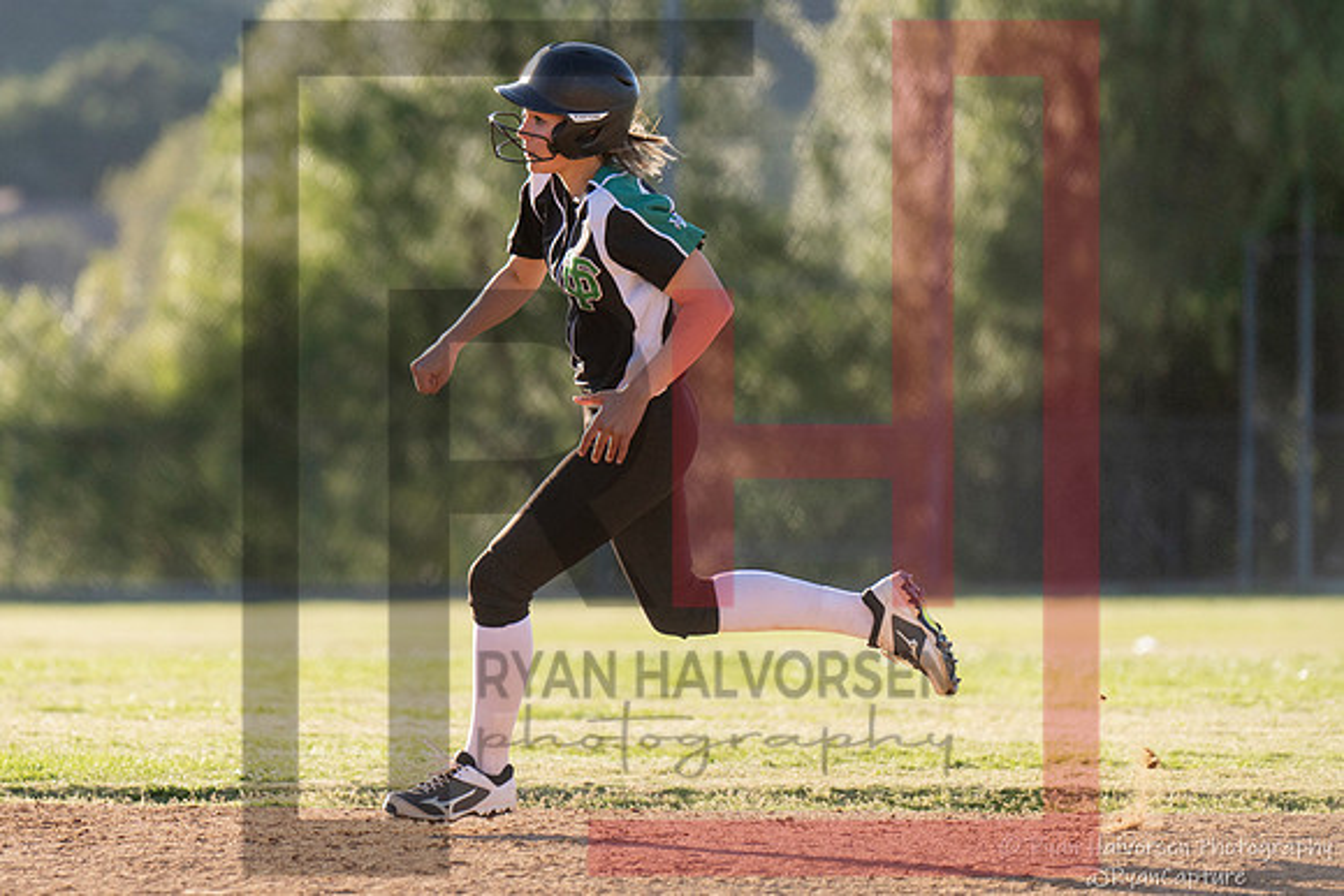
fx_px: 13775
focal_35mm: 369
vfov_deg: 3.7
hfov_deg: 5.6
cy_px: 309
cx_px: 345
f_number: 2.8
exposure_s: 1/2500
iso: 320
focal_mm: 200
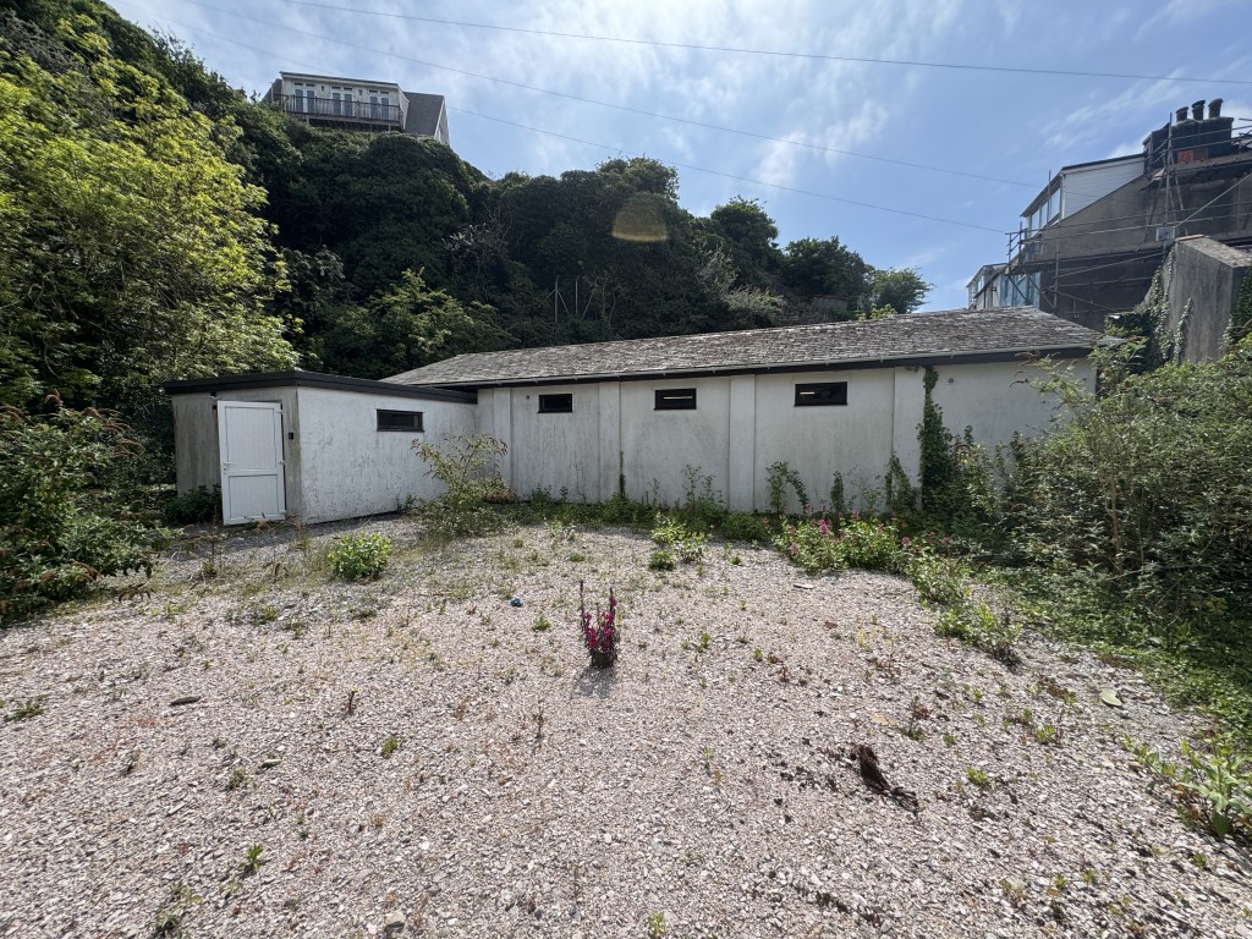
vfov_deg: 85.7
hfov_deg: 102.1
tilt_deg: +3.0
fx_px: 506
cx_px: 626
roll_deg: +2.0
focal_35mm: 14
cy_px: 470
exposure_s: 1/1976
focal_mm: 2.22
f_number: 2.2
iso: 40
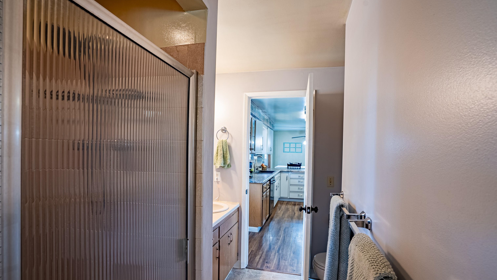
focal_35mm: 17
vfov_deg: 63.7
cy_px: 156
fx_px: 224
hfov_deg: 95.9
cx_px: 249
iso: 200
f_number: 8
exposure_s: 1/25
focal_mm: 16
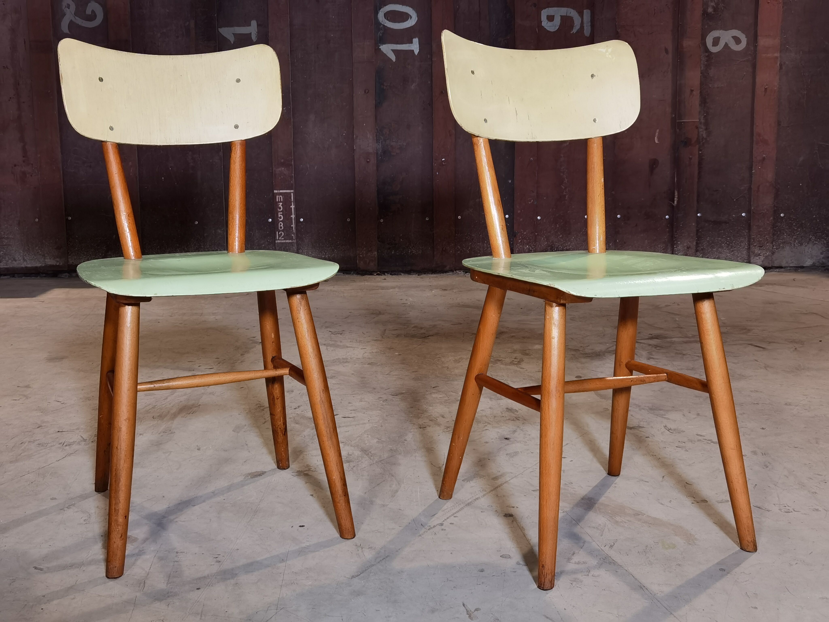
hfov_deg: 47.9
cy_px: 311
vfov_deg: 36.8
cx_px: 414
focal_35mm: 39
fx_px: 934
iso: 200
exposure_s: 1/100
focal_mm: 6.71
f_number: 1.9
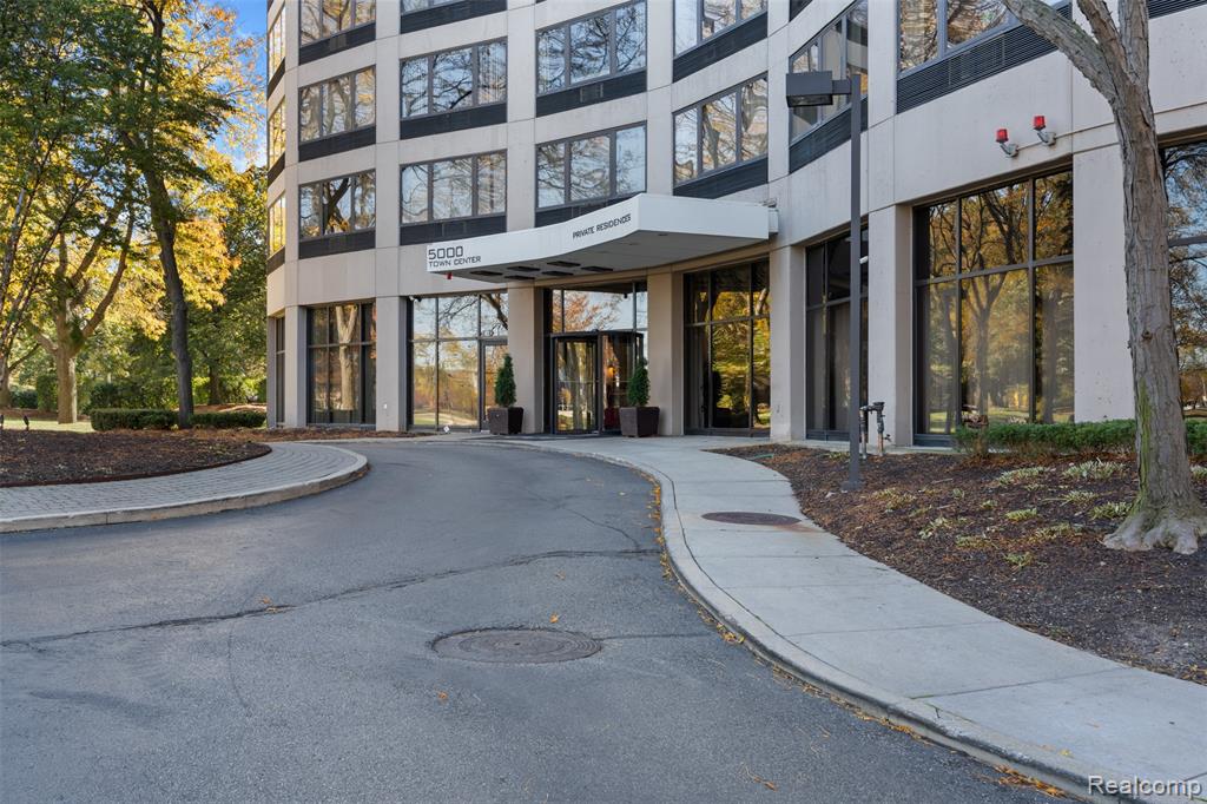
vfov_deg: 37.8
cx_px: 604
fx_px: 1173
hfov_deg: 54.4
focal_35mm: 35
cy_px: 402
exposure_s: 1/4
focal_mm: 35
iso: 100
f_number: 8
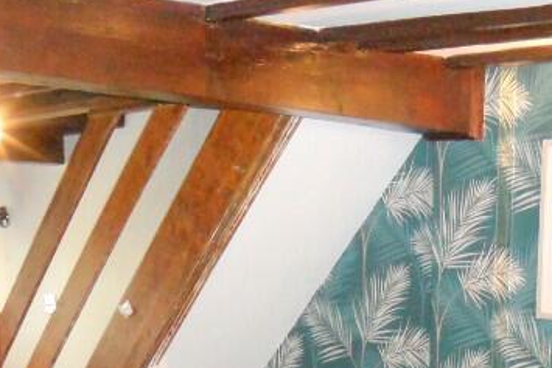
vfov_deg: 17.0
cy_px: 564
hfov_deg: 27.6
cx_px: 429
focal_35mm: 72
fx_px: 1104
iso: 400
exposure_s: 1/30
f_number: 3.2
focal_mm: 3.9
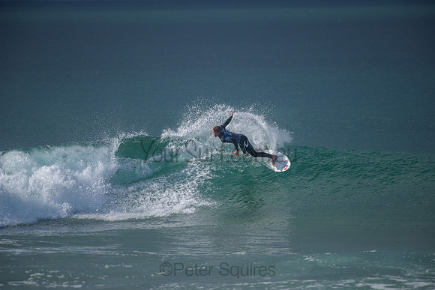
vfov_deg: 2.8
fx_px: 6043
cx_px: 218
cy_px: 145
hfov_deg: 4.1
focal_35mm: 500
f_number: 5.6
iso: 200
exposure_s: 1/2000
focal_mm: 500
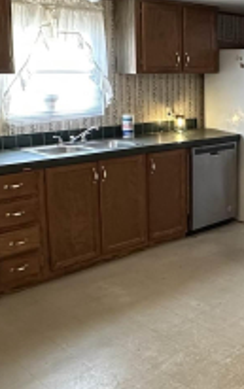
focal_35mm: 48
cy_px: 159
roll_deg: -0.7
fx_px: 510
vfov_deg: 41.6
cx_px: 260
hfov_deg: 25.2
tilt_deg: -10.3
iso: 500
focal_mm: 2.22
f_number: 2.2
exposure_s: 1/60
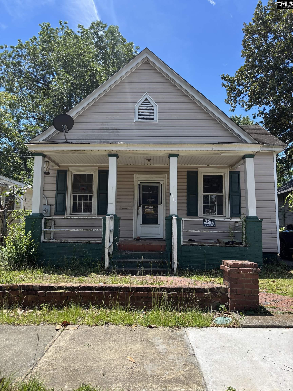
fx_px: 293
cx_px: 146
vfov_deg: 67.3
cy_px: 196
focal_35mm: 26
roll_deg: -0.9
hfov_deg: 53.1
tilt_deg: +7.0
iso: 50
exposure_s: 1/1751
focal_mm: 5.96
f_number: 1.6
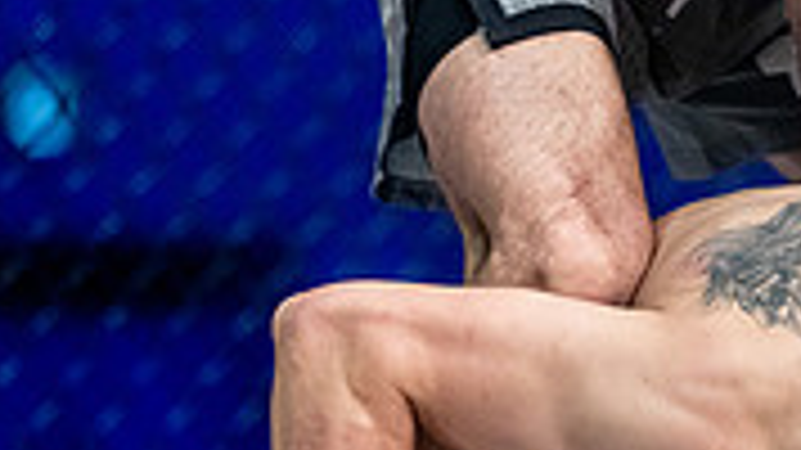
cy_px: 133
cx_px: 824
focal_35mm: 395
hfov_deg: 5.5
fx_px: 8387
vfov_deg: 3.1
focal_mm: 116
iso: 3200
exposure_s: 1/1250
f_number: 2
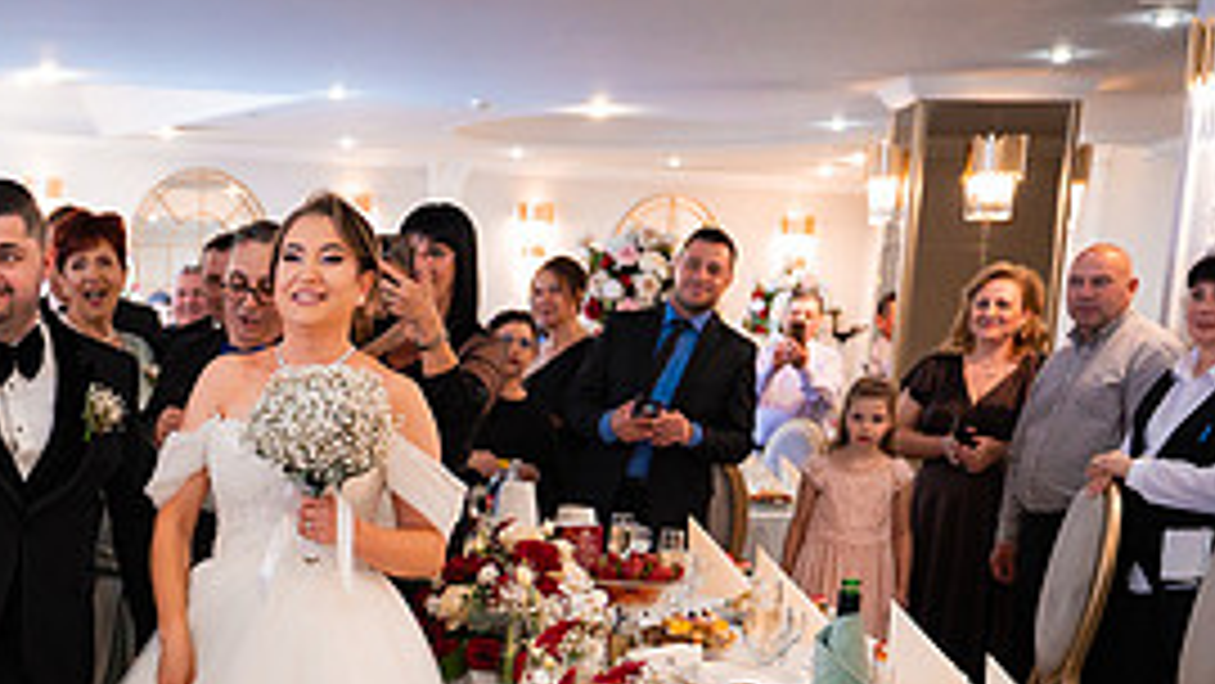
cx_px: 50
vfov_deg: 18.4
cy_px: 742
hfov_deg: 31.3
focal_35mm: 63
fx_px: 2030
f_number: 2.8
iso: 2500
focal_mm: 28
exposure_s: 1/250
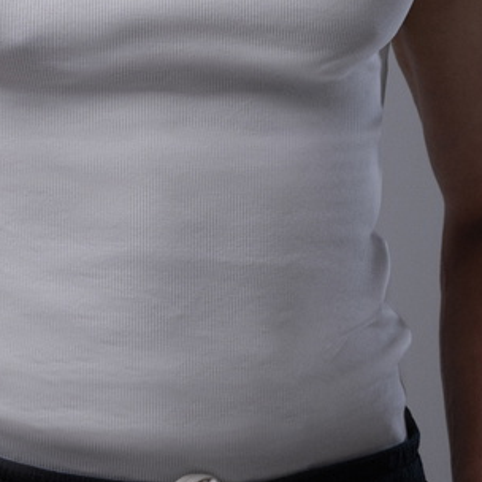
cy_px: -68
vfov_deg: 6.4
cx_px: 119
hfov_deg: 6.5
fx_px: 4269
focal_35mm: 271
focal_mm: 101
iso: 100
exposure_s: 1/160
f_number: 10
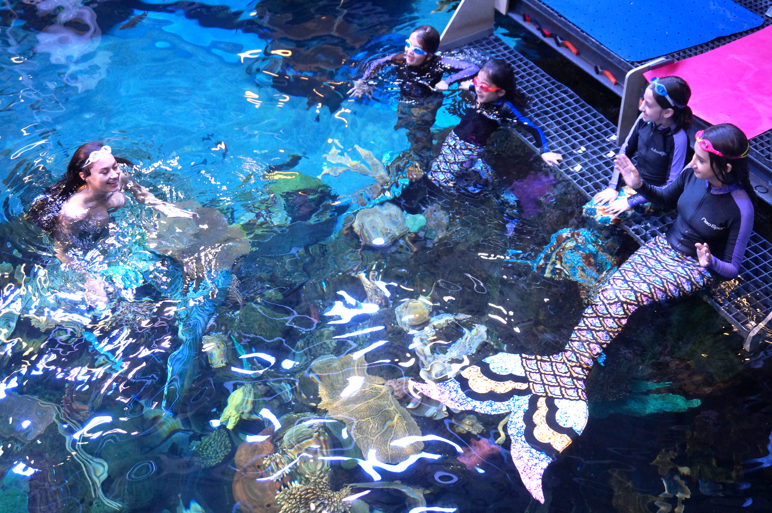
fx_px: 835
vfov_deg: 34.1
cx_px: 386
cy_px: 256
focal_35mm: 39
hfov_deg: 49.6
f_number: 4.5
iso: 800
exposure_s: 1/160
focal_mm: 26
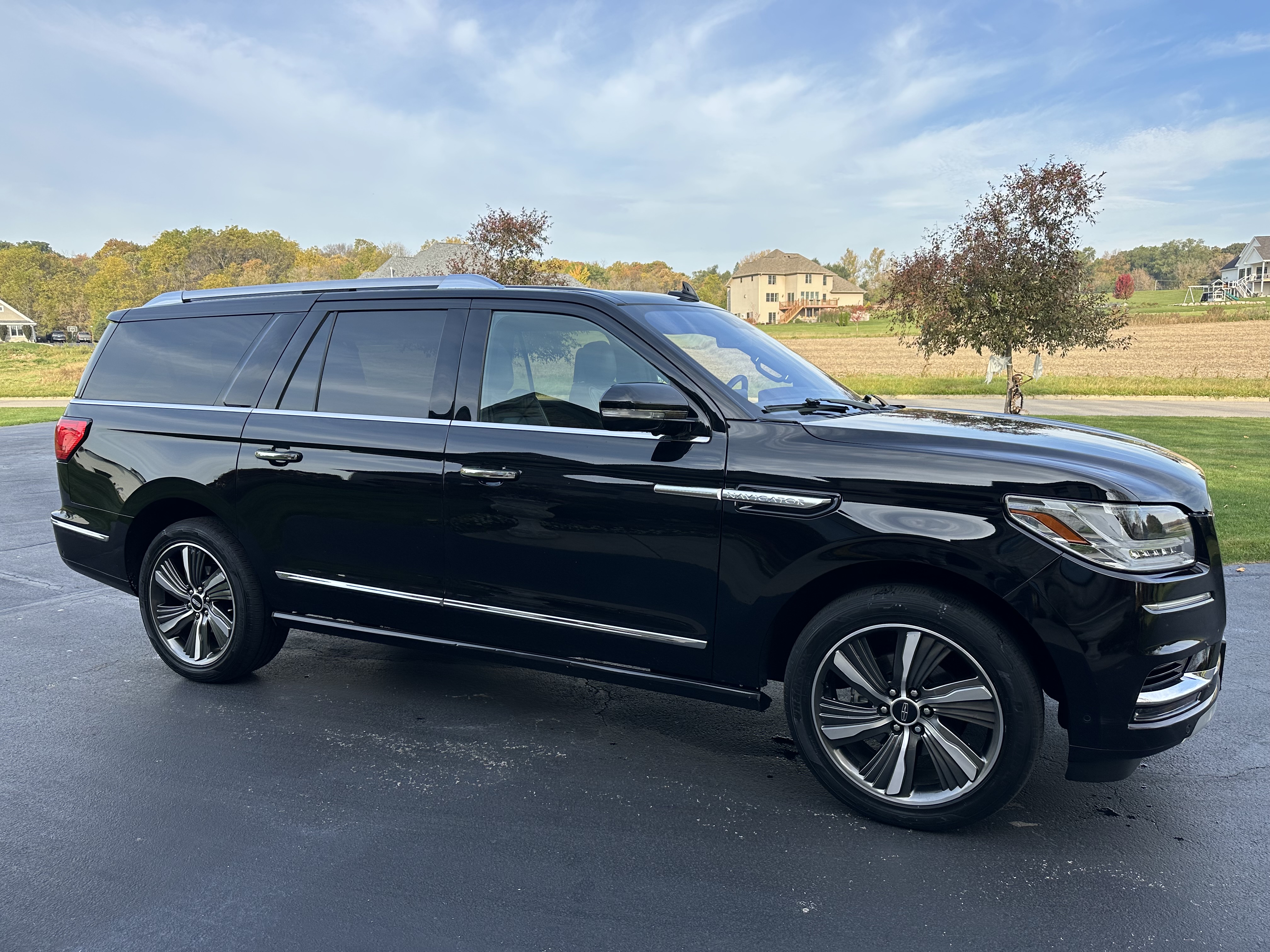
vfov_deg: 56.8
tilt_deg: -8.4
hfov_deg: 71.6
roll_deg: +1.8
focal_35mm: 24
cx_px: 635
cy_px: 476
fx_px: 881
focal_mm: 6.86
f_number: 1.78
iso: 80
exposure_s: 1/1393
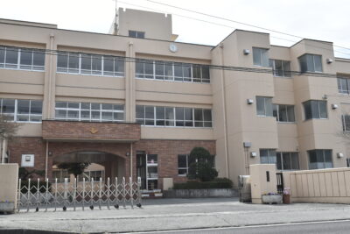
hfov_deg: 51.3
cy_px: 117
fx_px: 365
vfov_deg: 35.5
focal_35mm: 38
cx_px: 175
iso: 200
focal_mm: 25
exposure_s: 1/400
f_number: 10
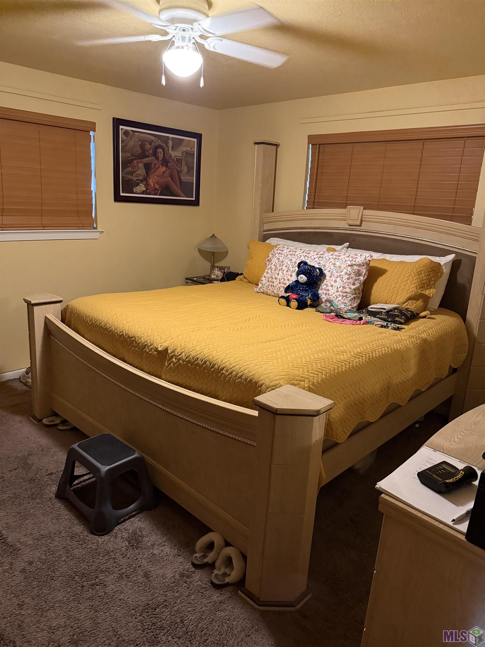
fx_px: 448
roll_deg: -2.6
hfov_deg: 56.8
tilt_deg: -14.7
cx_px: 242
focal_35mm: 24
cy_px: 324
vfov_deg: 71.6
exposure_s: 1/40
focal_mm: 6.76
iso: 800
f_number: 1.78
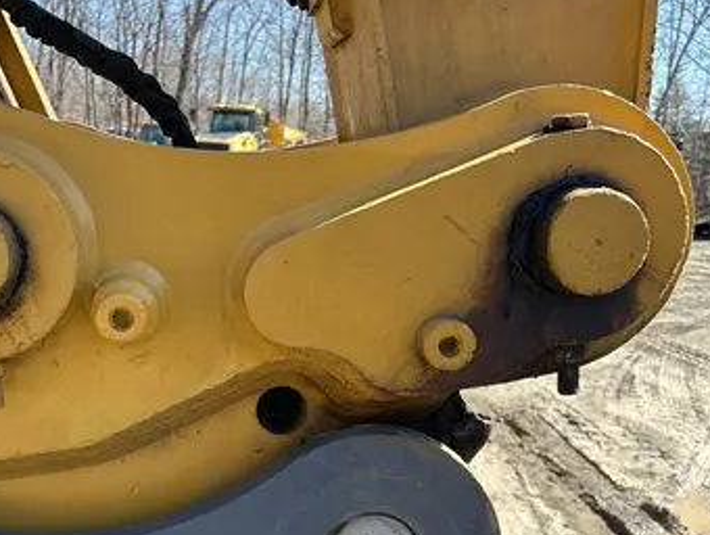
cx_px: 196
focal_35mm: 42
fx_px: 863
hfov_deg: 43.6
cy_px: 344
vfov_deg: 34.2
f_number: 1.5
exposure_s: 1/965
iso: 50
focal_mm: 5.7
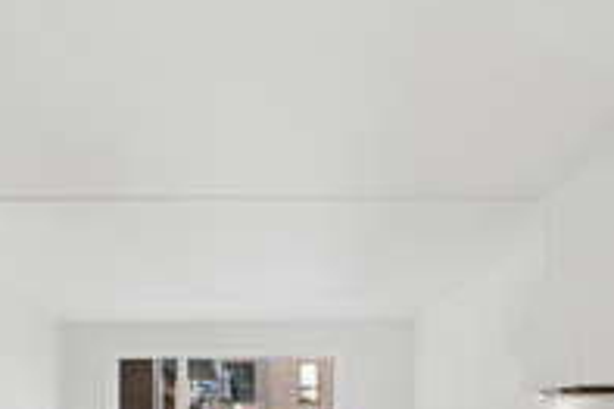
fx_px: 545
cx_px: 271
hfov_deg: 58.6
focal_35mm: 32
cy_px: 418
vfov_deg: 36.5
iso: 200
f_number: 8
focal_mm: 10
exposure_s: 1/3.33
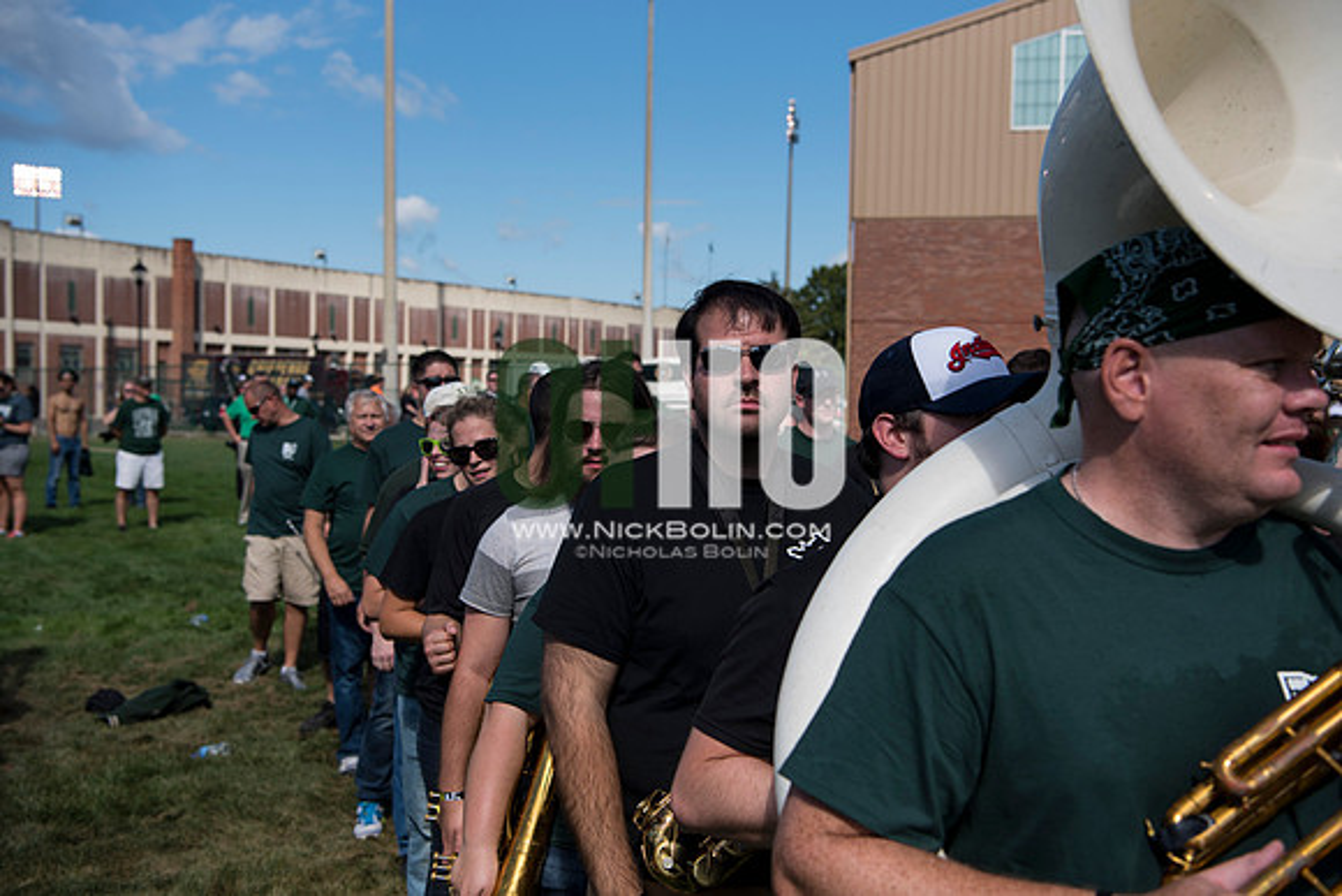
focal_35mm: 40
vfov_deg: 33.4
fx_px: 1491
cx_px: 671
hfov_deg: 48.4
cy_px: 448
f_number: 4.5
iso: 250
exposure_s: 1/2500
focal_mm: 40
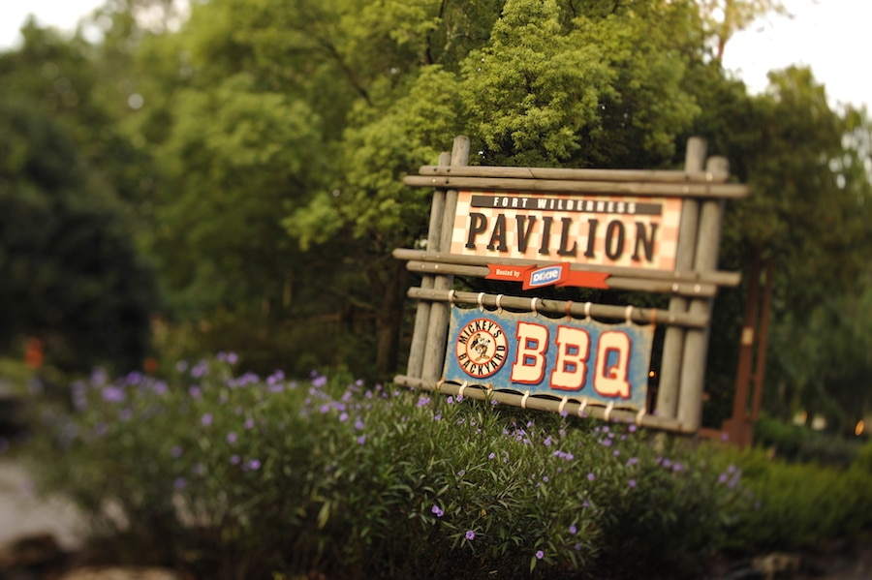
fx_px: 1089
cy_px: 290
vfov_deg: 29.8
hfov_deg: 43.6
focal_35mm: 45
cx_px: 436
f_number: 4
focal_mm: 45
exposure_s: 1/50
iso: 200
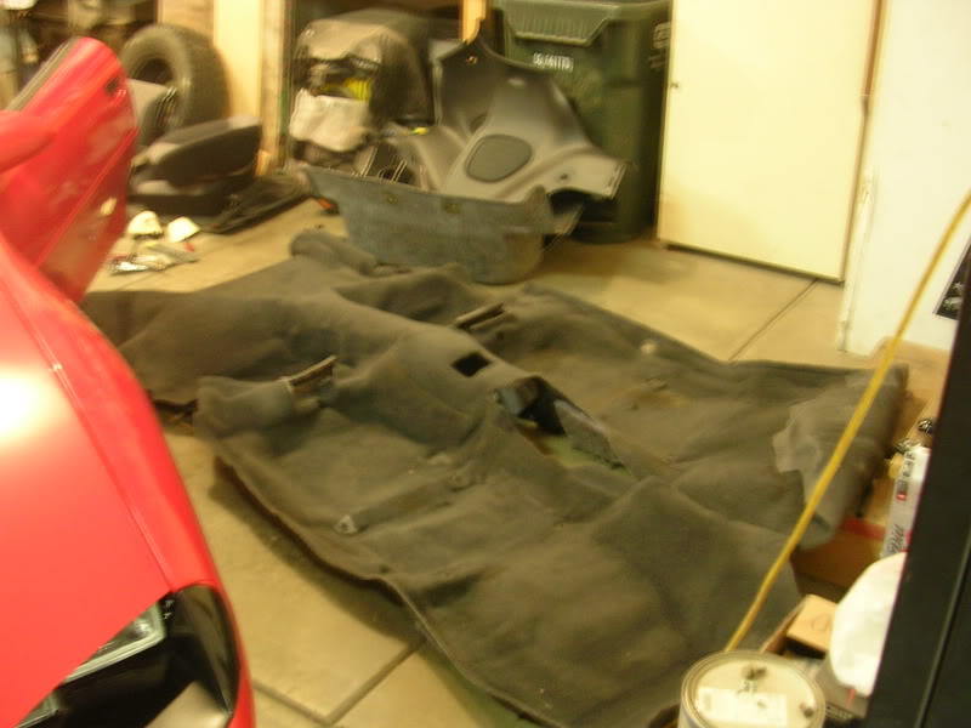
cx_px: 486
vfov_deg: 37.7
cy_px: 364
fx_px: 1066
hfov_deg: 49.0
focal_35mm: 38
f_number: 2.8
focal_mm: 5.8
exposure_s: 1/1.8
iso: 100
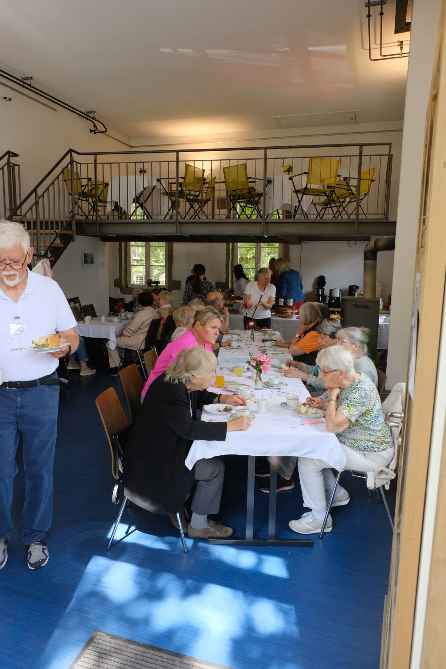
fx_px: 446
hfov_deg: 53.1
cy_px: 334
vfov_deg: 73.7
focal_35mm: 24
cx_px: 223
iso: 640
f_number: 6.4
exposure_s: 1/60
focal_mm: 16
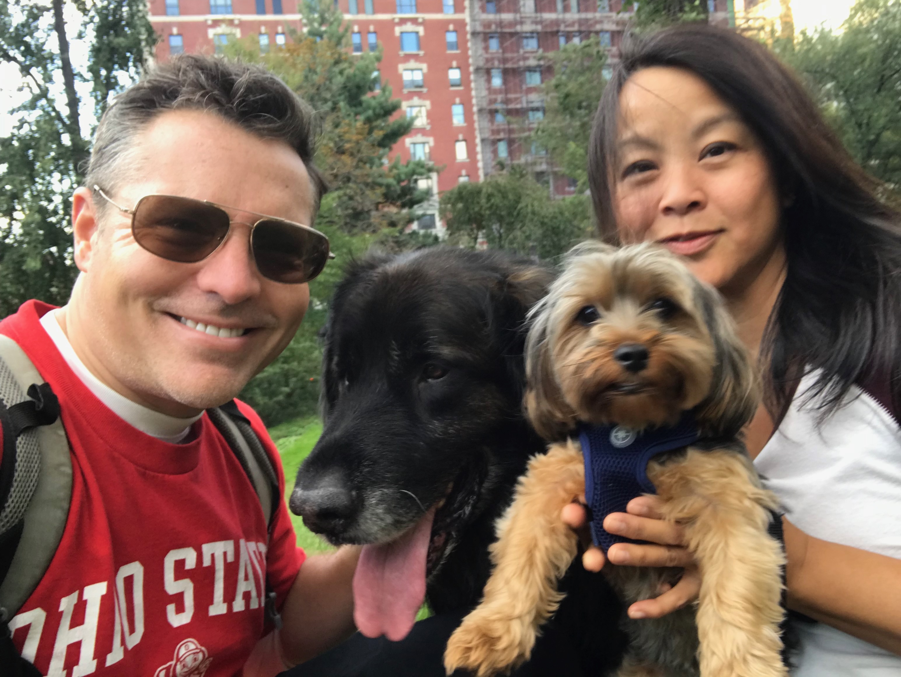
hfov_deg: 56.8
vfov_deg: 44.2
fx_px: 833
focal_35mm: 32
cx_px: 450
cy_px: 338
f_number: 2.2
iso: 25
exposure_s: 1/60
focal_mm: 2.87
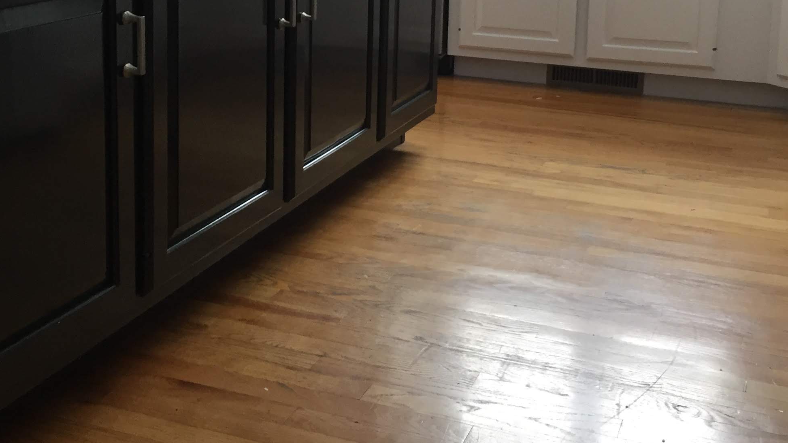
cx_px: 310
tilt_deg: -9.9
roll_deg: -1.2
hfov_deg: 39.0
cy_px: 34
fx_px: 1107
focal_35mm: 53
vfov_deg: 22.0
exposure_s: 1/30
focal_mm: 4.15
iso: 40
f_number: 2.2
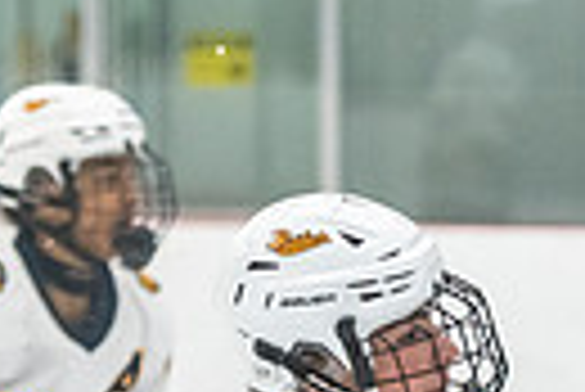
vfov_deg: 2.4
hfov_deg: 3.6
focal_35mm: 573
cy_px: 822
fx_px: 9322
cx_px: 579
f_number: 2.8
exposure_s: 1/800
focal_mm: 102
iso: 3200
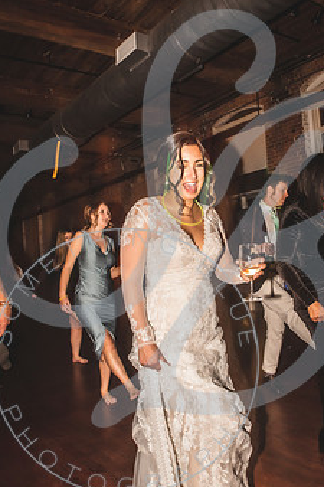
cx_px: 190
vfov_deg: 58.7
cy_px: 252
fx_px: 432
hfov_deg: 40.9
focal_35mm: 32
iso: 1000
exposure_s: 1/13
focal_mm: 24
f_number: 11
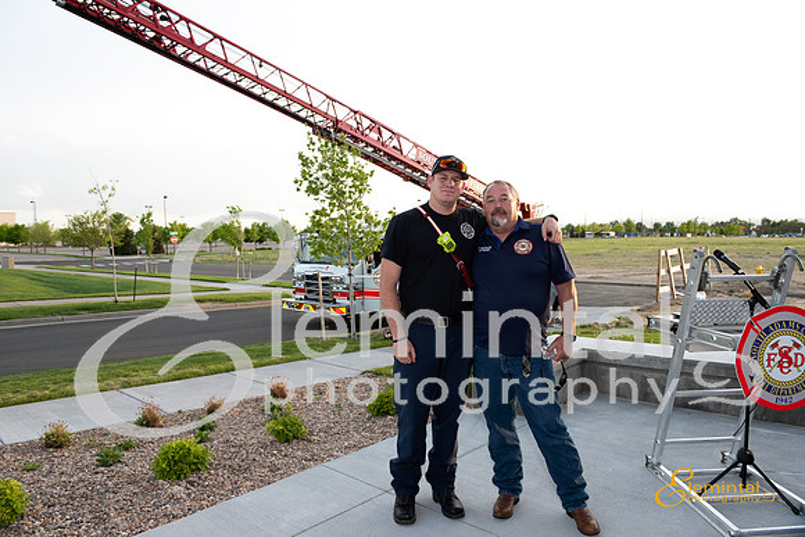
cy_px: 268
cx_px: 402
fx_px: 537
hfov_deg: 73.7
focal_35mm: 24
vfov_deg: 53.2
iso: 160
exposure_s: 1/60
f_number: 6.3
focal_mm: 24
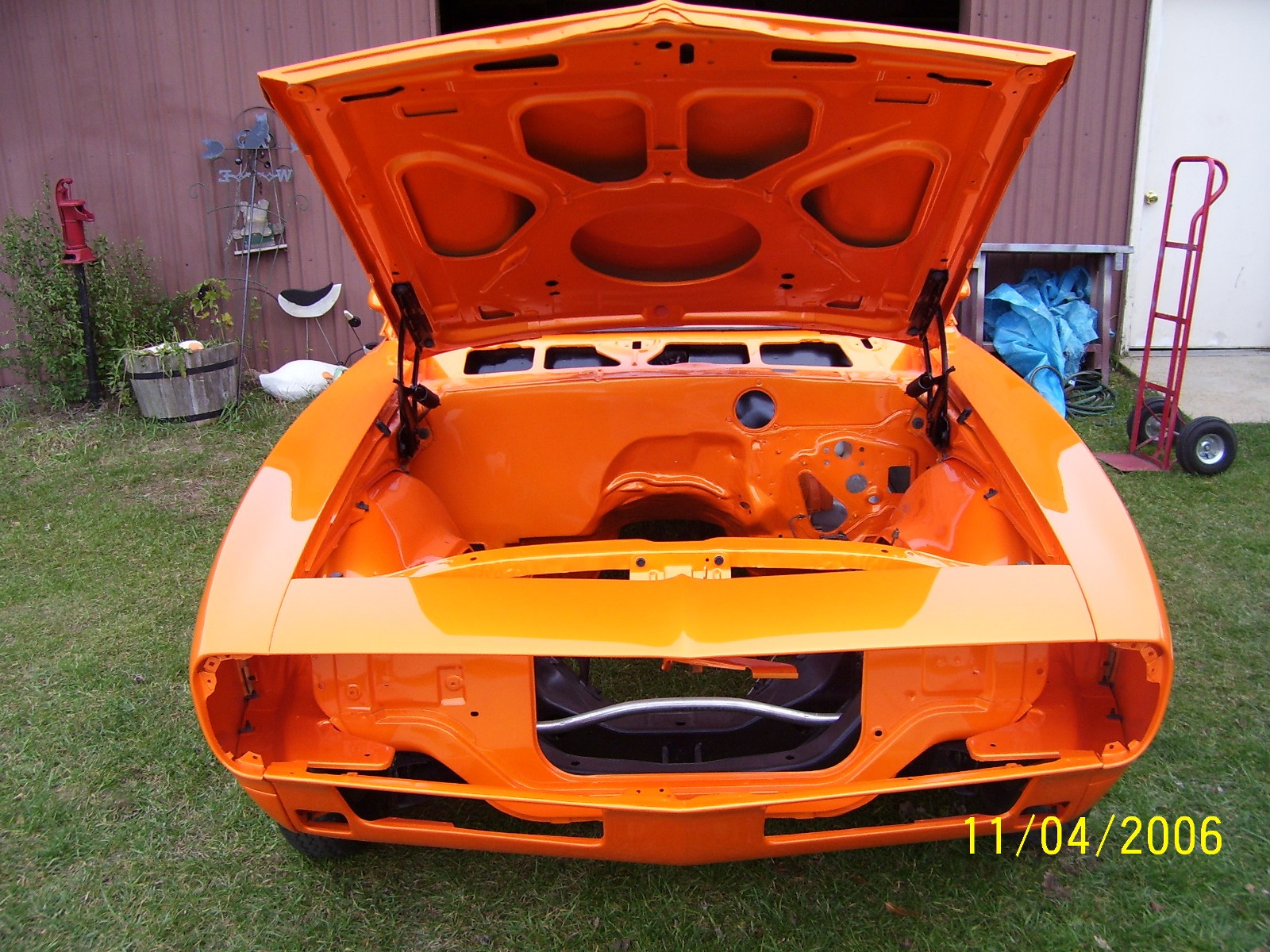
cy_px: 476
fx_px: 1247
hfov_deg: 54.0
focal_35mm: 34
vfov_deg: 41.8
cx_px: 635
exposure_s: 1/180
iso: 80
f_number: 2.7
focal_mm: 5.6
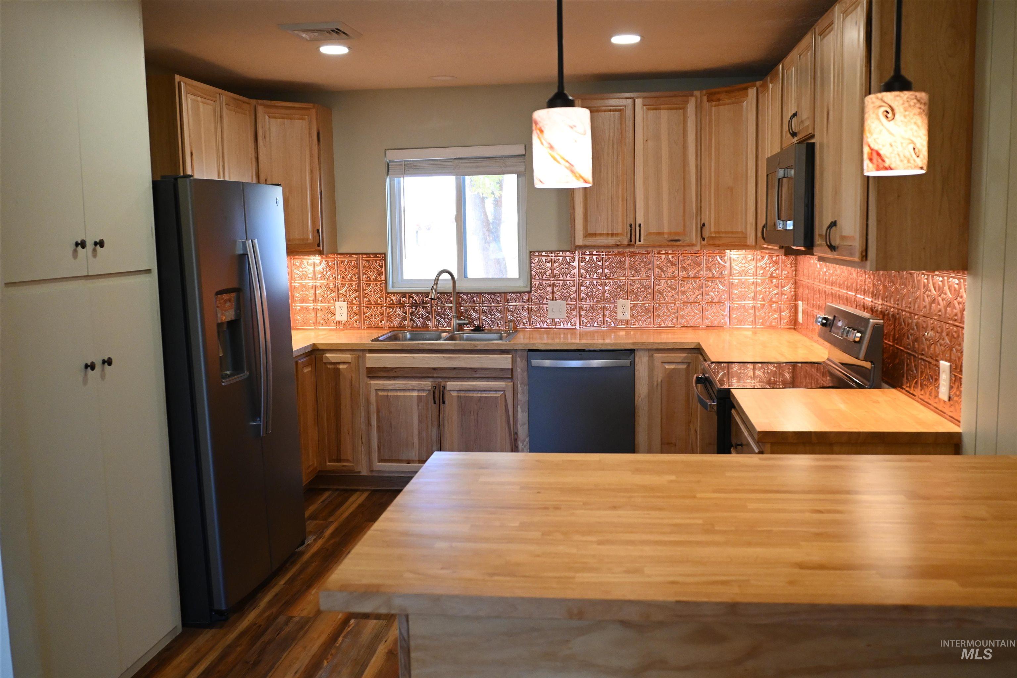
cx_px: 508
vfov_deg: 43.6
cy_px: 339
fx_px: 847
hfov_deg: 61.9
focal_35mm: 30
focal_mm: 20
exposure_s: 1/160
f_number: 2.8
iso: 1600
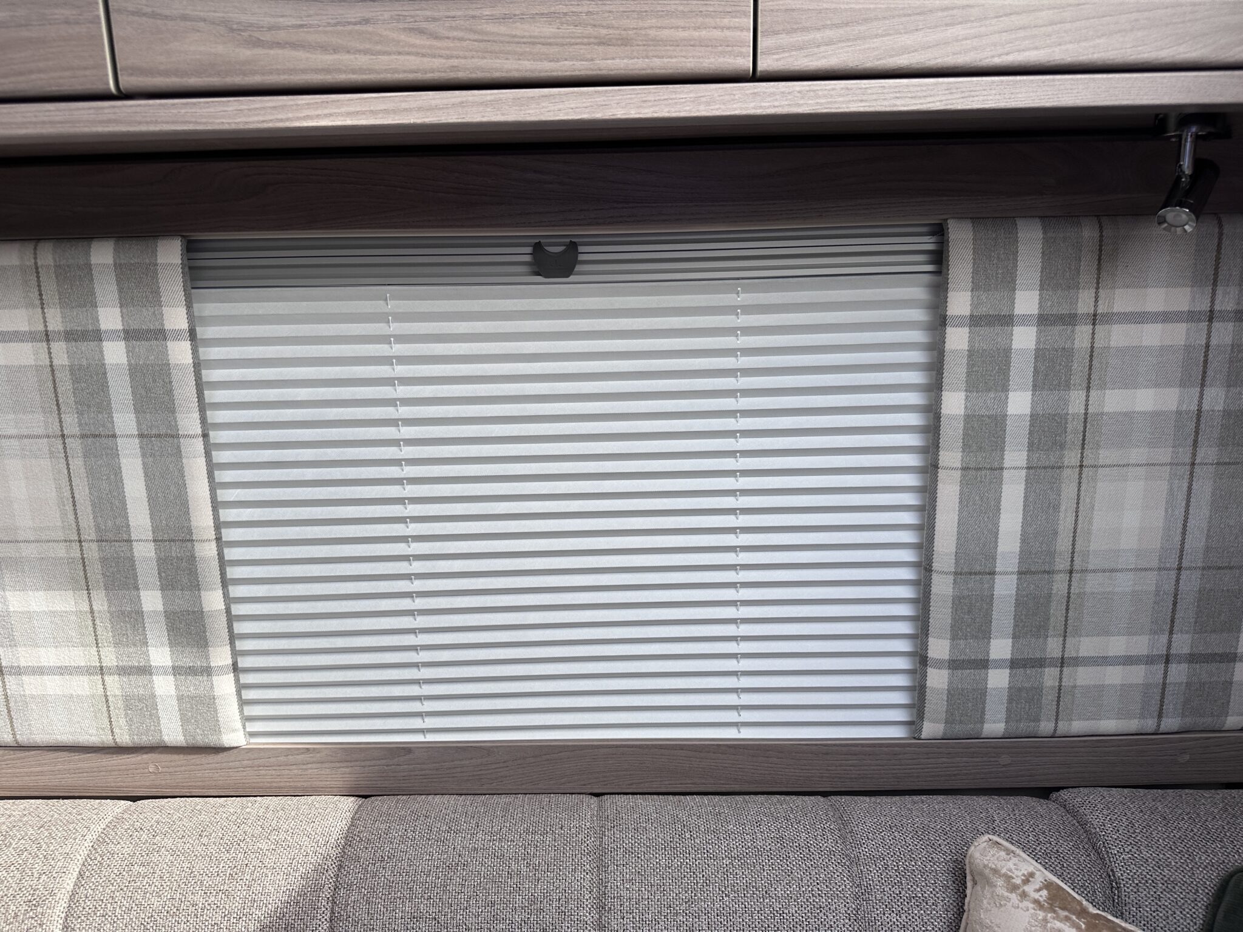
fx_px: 862
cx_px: 622
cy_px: 466
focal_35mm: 24
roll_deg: +3.7
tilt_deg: -12.1
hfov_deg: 71.6
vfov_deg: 56.8
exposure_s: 1/350
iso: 80
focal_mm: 6.86
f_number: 1.78
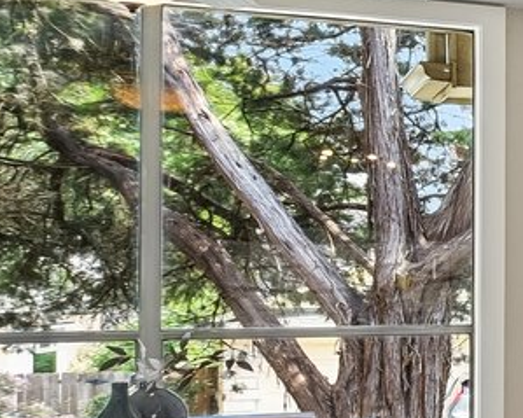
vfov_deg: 14.9
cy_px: 289
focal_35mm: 103
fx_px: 1594
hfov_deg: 11.5
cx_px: 1539
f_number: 8
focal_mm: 16
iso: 640
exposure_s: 1/15
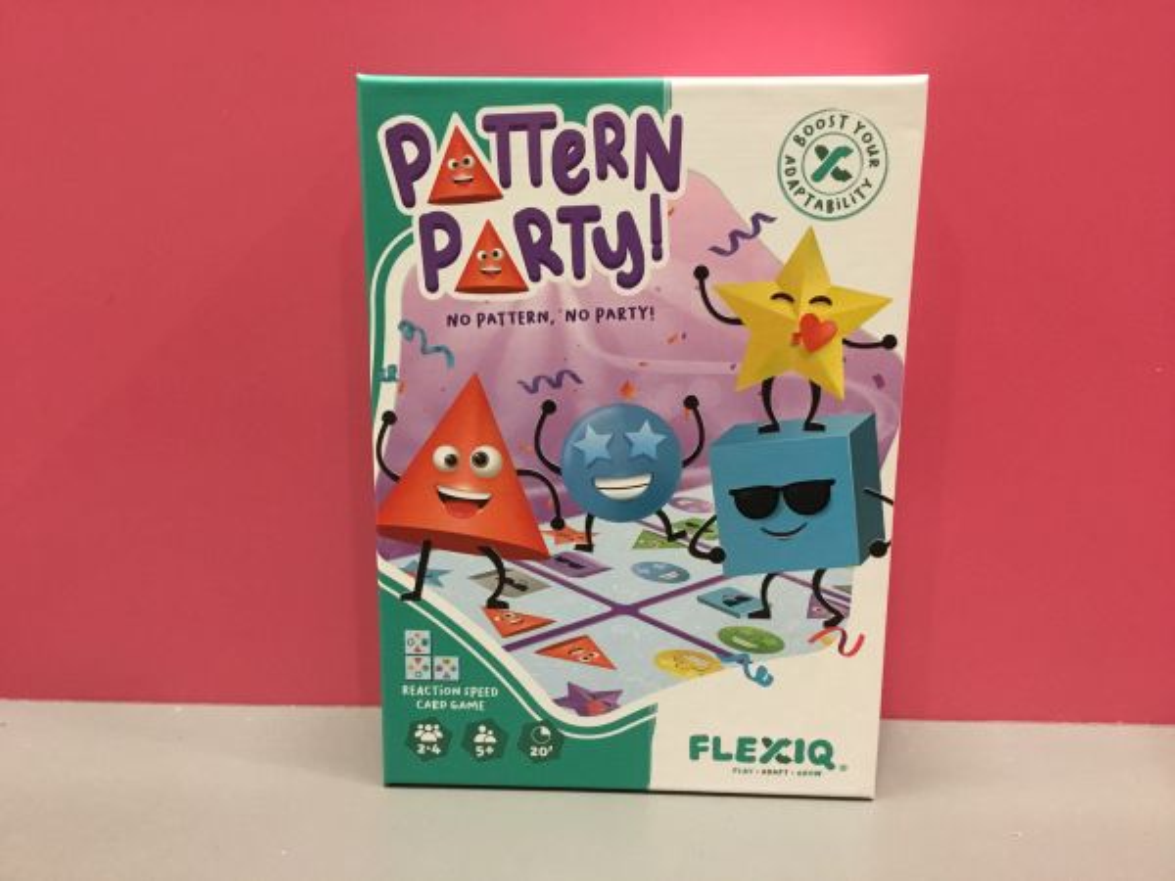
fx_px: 1052
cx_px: 588
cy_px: 440
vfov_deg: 45.4
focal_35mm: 31
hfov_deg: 58.4
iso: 160
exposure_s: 1/33
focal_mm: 3.3
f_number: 2.4
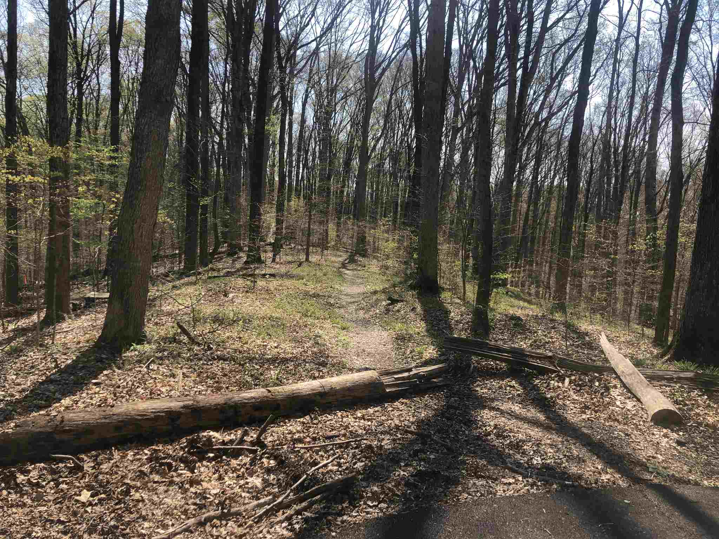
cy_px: 270
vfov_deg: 49.7
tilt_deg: -4.3
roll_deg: -1.9
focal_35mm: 28
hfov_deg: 63.4
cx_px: 360
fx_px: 582
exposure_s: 1/842
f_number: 1.8
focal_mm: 4
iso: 20
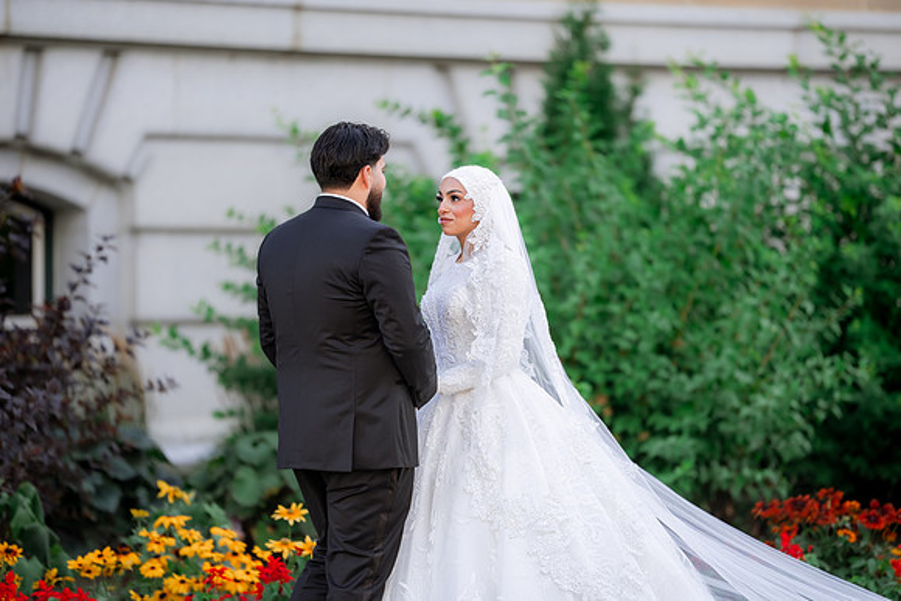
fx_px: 3947
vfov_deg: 8.7
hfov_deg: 13.0
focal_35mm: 158
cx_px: 438
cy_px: 301
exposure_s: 1/2000
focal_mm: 150
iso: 200
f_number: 2
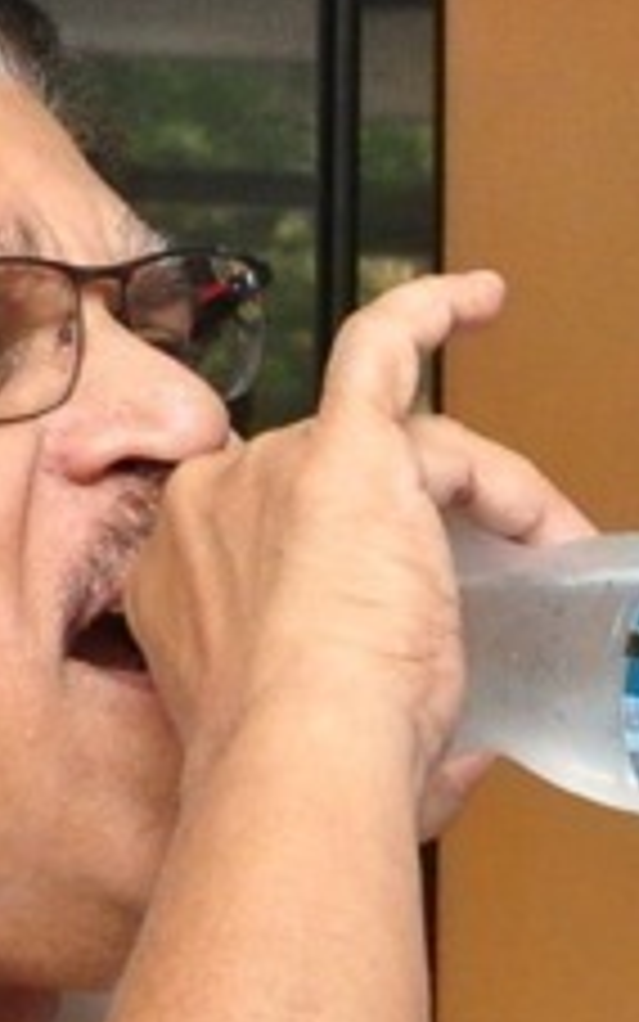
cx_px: 896
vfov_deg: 7.6
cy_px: 1402
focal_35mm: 274
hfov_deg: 4.8
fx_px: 7630
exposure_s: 1/125
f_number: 9
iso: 1600
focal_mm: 34
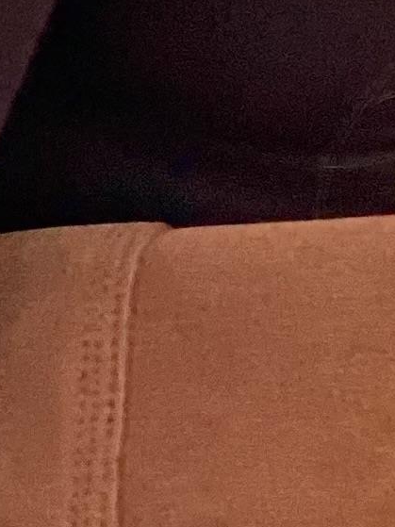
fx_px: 5708
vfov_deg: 5.3
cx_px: -47
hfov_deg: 4.0
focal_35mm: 375
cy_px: -130
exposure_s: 1/120
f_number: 2
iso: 250
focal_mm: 6
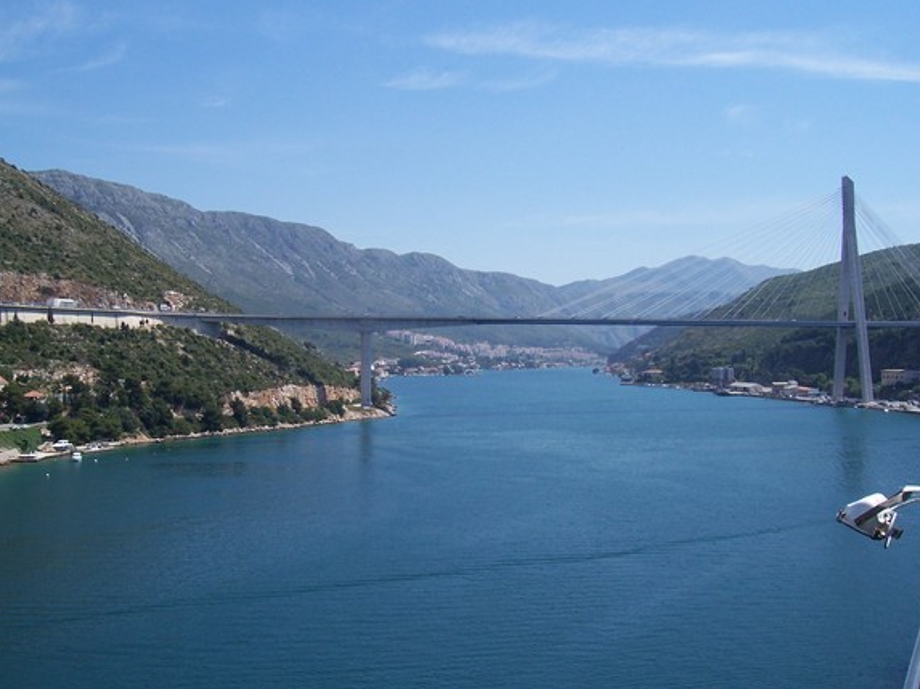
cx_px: 413
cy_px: 321
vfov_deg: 37.7
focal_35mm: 38
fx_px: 1009
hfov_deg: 48.9
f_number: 5.6
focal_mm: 5.6
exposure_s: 1/500
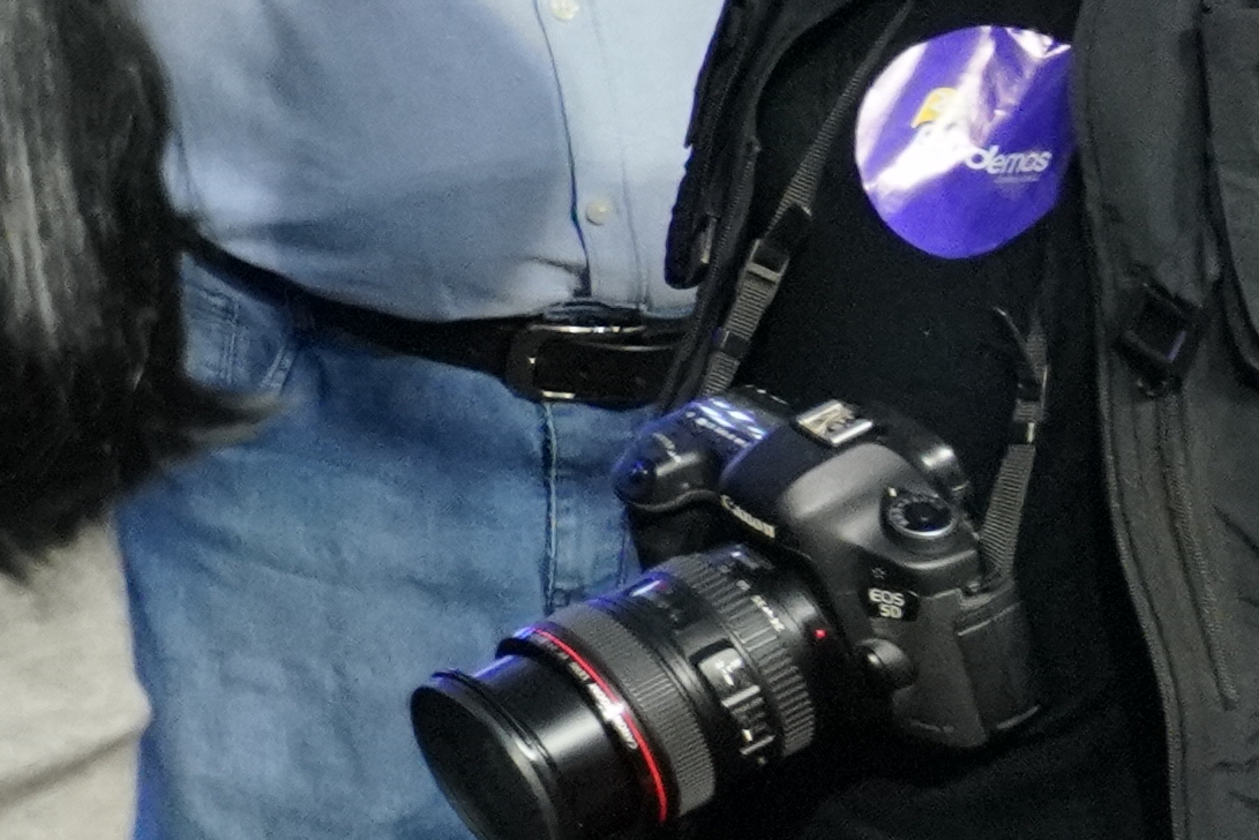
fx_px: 8920
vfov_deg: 5.2
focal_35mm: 255
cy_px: -1359
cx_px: -3098
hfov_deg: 6.9
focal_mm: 35
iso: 4000
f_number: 4
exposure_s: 1/320
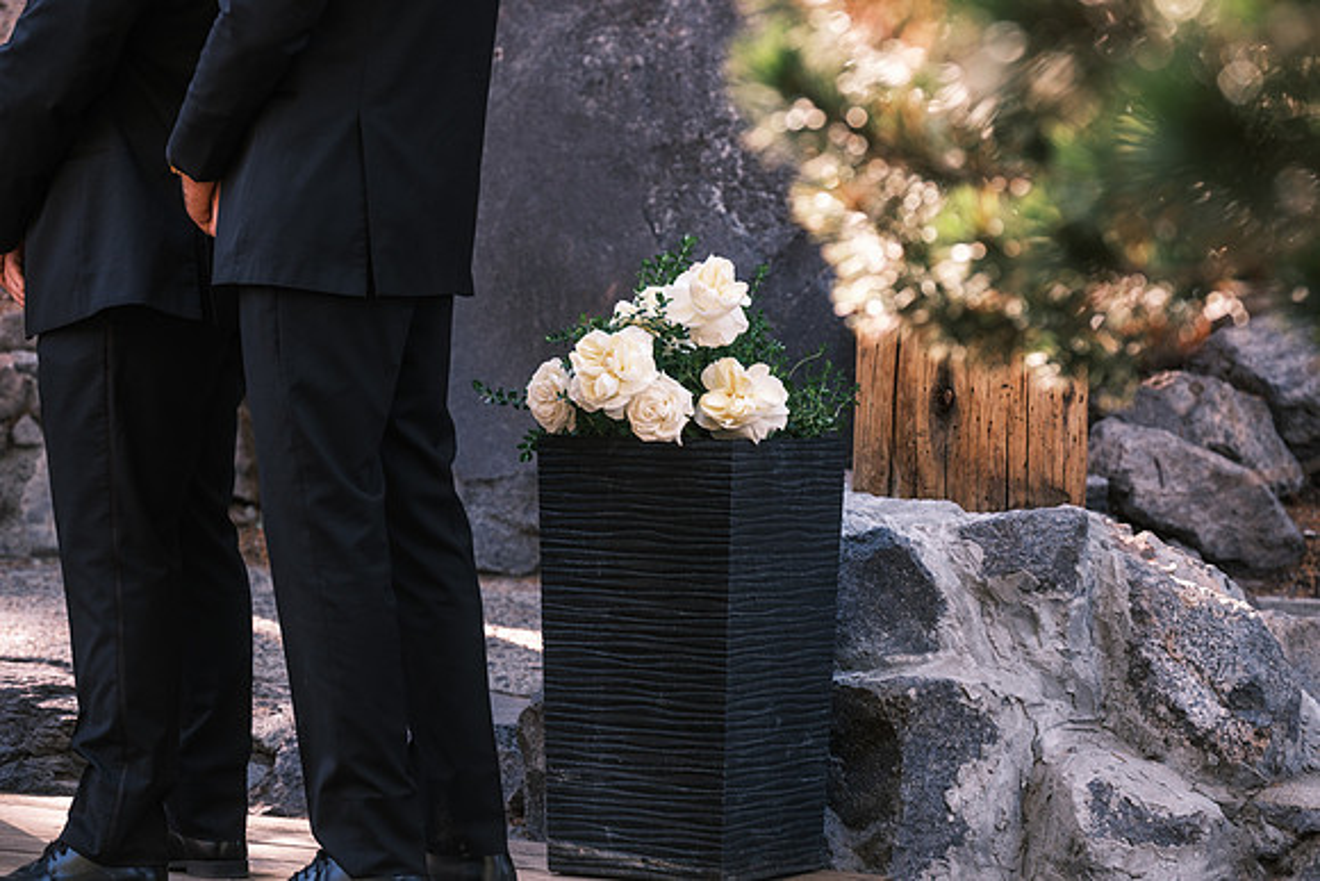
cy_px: 440
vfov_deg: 12.2
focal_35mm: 112
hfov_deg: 18.3
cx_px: 660
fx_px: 4107
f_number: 3.6
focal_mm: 74.4
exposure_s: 1/120
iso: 800
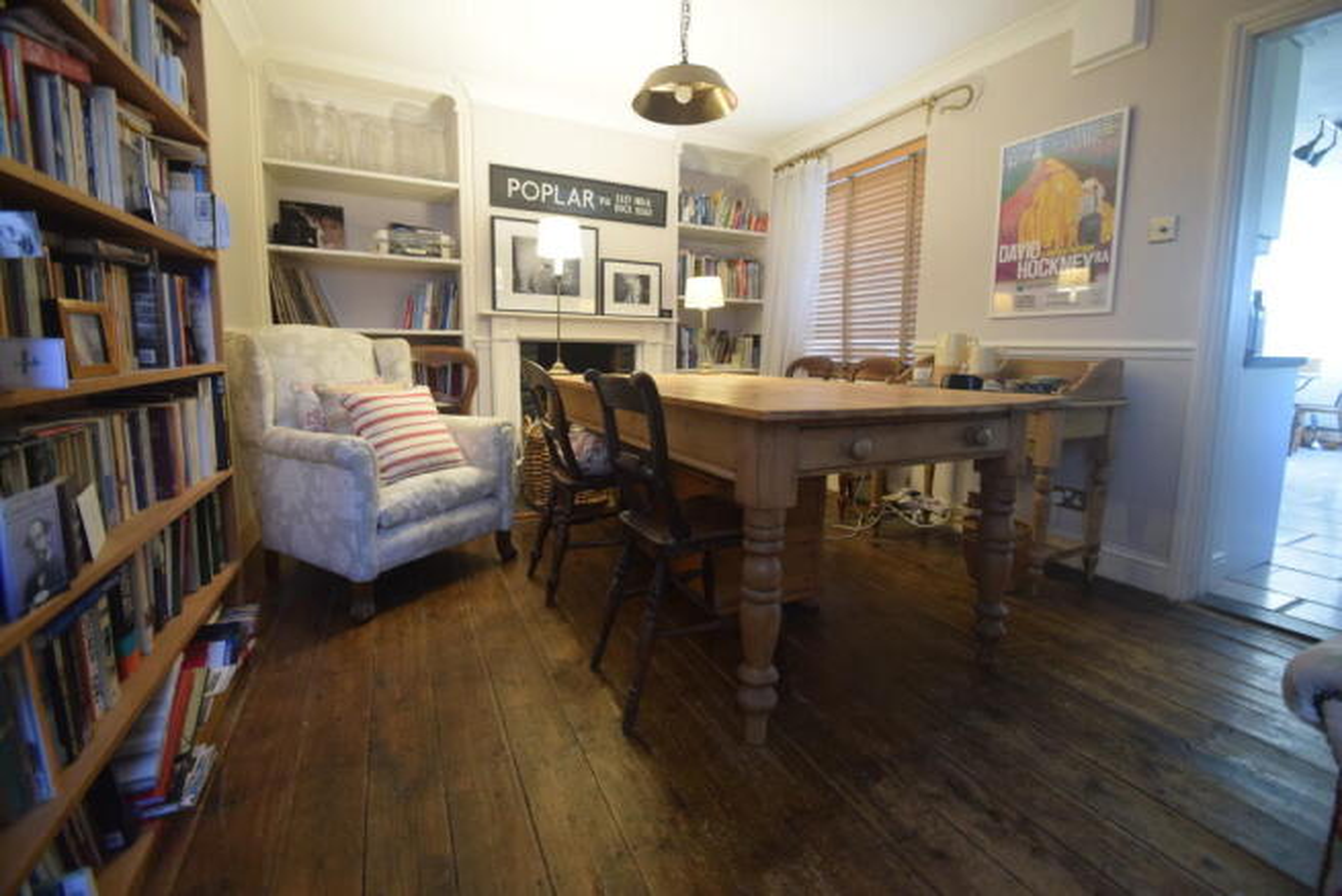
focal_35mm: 15
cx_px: 671
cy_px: 448
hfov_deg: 100.4
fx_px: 559
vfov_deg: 77.4
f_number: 3.5
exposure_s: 1/13
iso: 800
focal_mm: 10
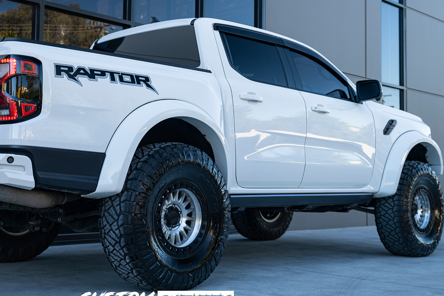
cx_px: 155
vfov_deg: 28.6
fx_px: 580
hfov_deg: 41.5
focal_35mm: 47
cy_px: 120
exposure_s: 1/160
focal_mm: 35
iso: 200
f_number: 4
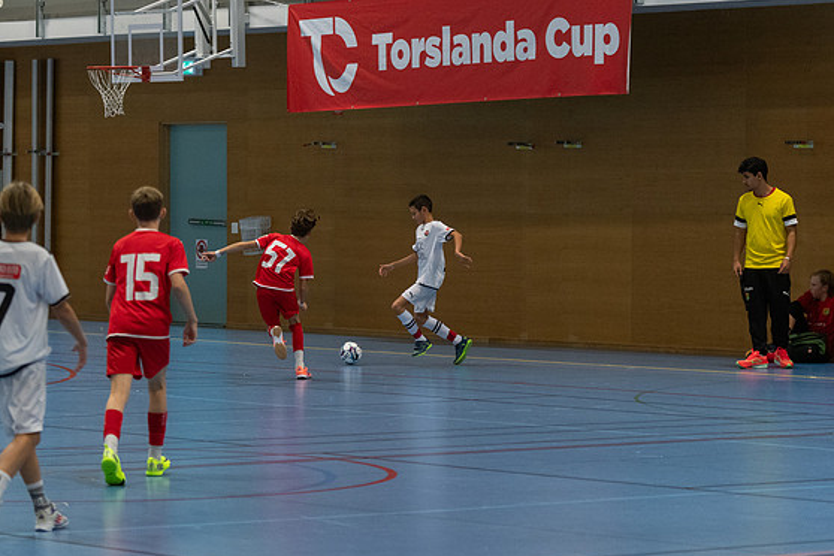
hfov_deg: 12.3
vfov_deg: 8.2
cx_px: 410
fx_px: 3869
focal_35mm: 167
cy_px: 277
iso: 2500
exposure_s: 1/500
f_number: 2.8
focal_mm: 105
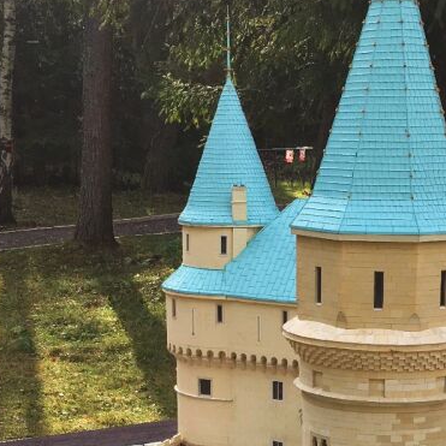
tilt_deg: -14.7
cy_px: 468
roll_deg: -1.4
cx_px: 323
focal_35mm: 83
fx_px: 1210
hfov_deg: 20.8
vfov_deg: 20.1
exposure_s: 1/442
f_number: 2.2
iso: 25
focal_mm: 4.15
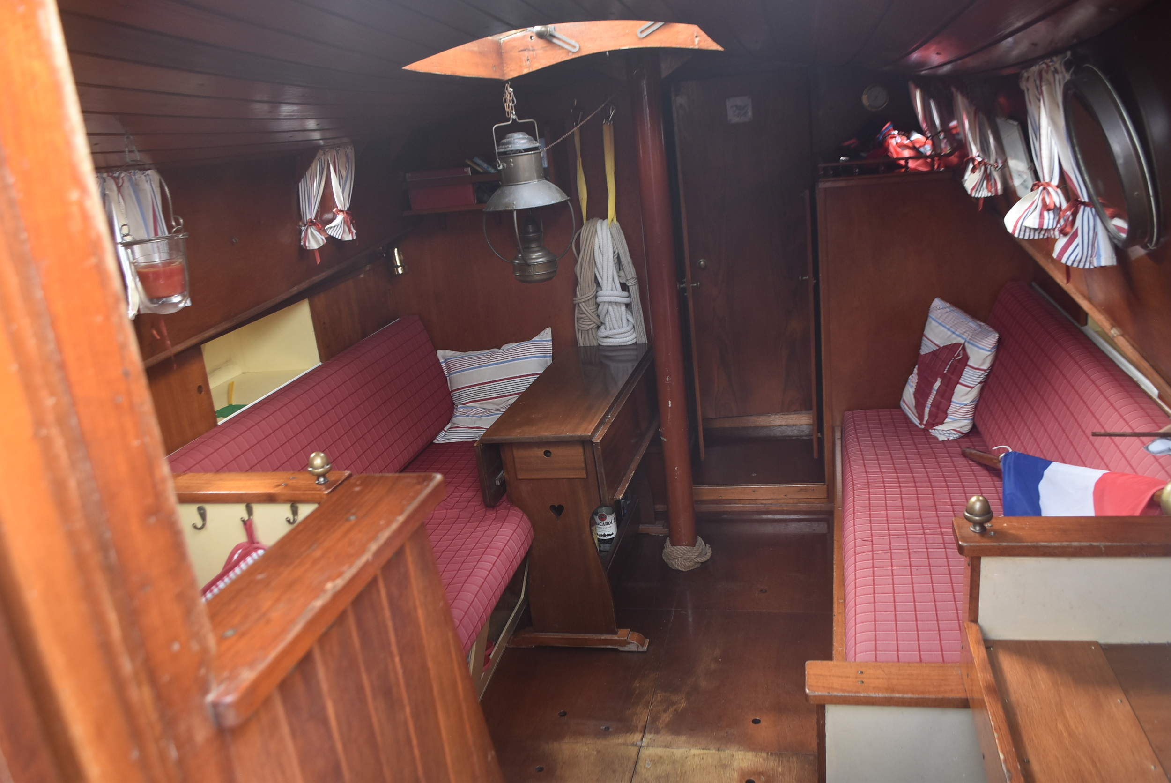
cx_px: 586
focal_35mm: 27
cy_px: 392
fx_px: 879
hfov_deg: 67.3
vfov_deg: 48.0
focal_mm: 18
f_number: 4.5
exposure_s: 1/80
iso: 400
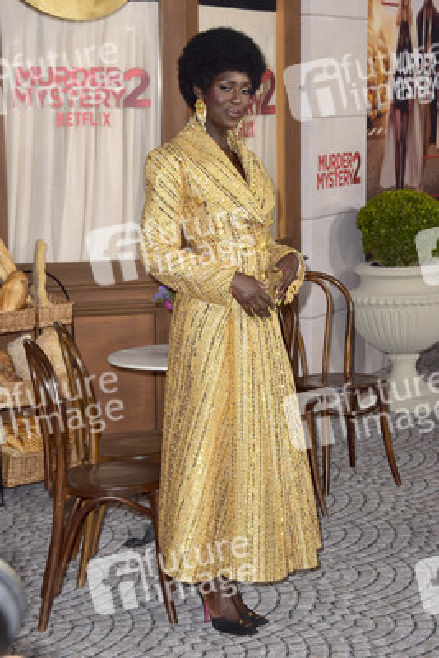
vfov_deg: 30.9
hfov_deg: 20.9
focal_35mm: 65
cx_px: 220
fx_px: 1188
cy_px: 329
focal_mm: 65
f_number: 6.3
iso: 500
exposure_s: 1/250
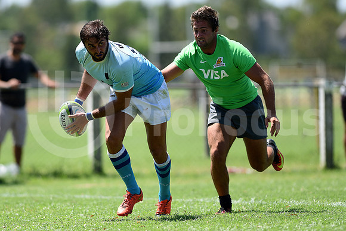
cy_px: 116
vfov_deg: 4.6
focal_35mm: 300
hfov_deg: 6.9
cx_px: 173
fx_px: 2884
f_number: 2.8
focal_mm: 300
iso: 200
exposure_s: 1/2000
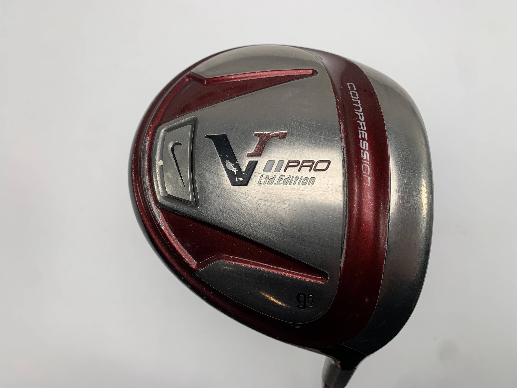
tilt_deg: -81.7
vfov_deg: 53.1
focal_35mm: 26
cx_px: 258
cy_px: 194
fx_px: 388
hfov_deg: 67.3
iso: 25
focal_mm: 4.25
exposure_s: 1/267
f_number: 1.8
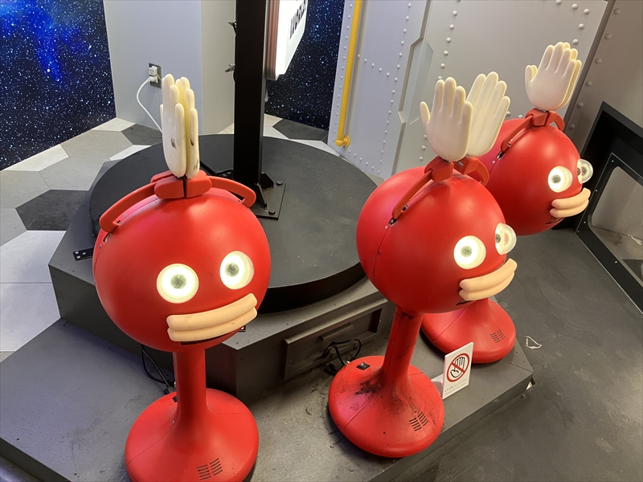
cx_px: 322
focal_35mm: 28
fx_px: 520
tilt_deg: -33.9
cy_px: 241
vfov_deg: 49.7
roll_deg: -7.0
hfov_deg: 63.4
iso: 160
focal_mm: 3.99
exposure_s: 1/60
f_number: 1.8
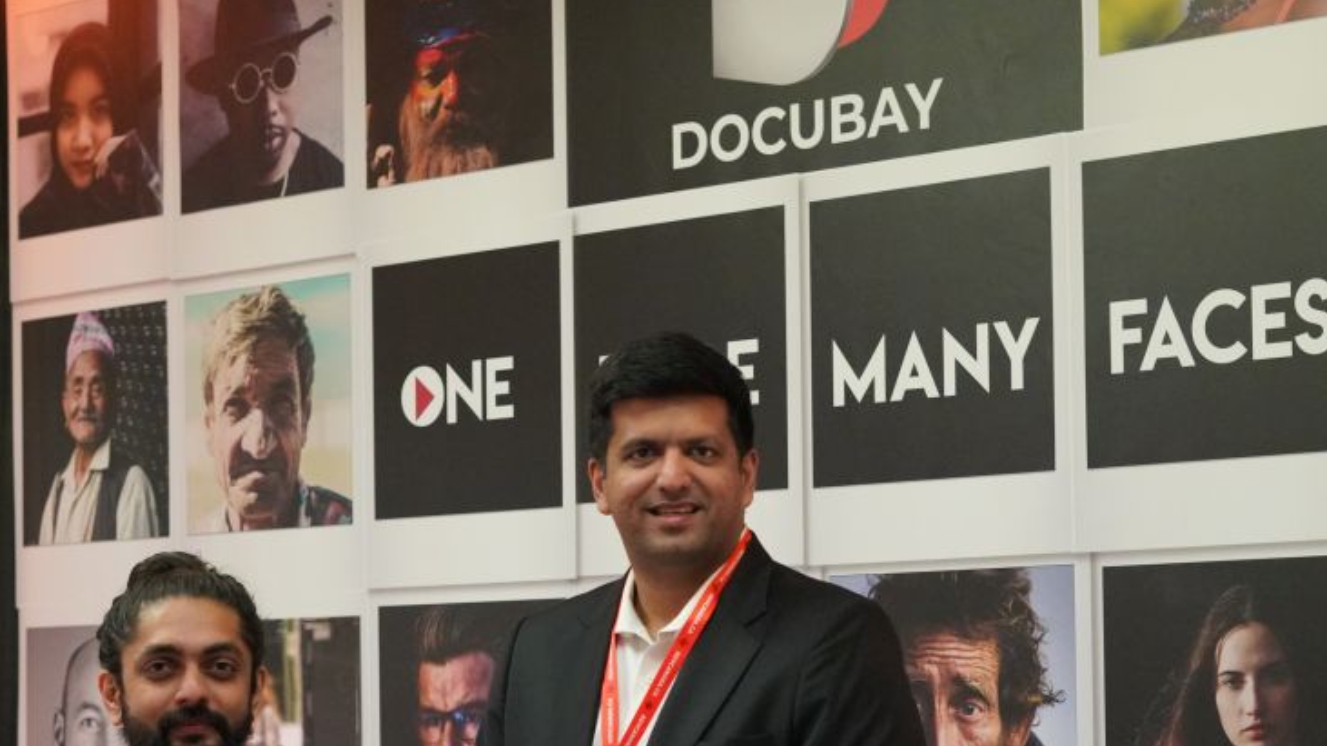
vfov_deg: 14.0
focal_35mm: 86
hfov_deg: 24.7
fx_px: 3026
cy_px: 574
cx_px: 650
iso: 10000
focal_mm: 50
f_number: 4
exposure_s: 1/160
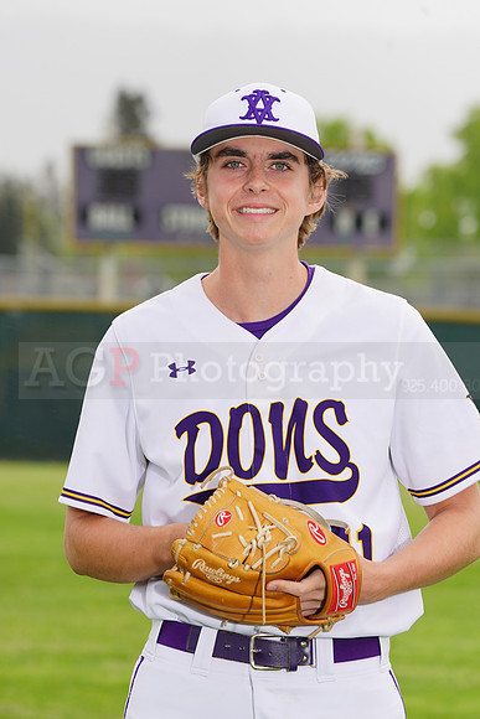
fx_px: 4637
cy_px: 360
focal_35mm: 232
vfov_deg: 8.9
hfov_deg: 5.9
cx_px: 240
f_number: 9
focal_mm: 232
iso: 160
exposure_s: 1/250
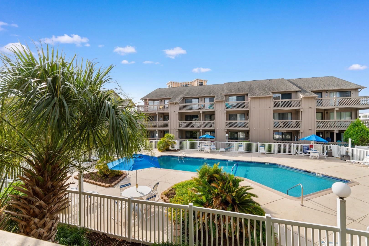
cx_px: 184
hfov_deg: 100.4
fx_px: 154
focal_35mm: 15
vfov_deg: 77.3
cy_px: 123
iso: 100
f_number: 7.1
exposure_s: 1/200
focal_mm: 10
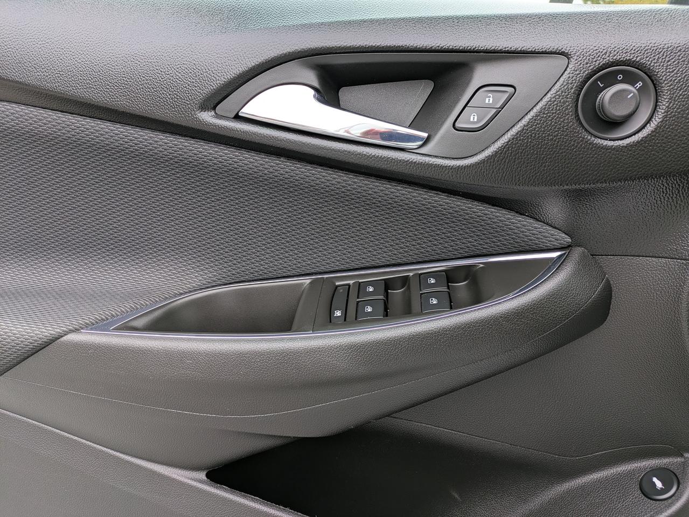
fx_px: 498
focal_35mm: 25
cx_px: 344
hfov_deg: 69.4
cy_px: 258
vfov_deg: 54.9
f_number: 1.89
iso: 57
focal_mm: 5.43
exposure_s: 1/100
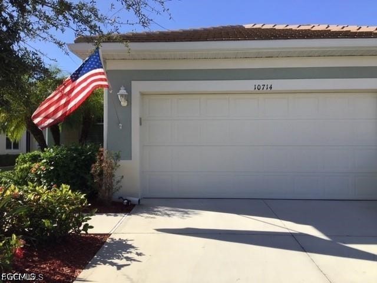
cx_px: 188
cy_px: 142
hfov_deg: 58.4
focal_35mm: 31
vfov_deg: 45.4
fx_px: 338
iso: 25
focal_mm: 3.3
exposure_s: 1/1148
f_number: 2.4
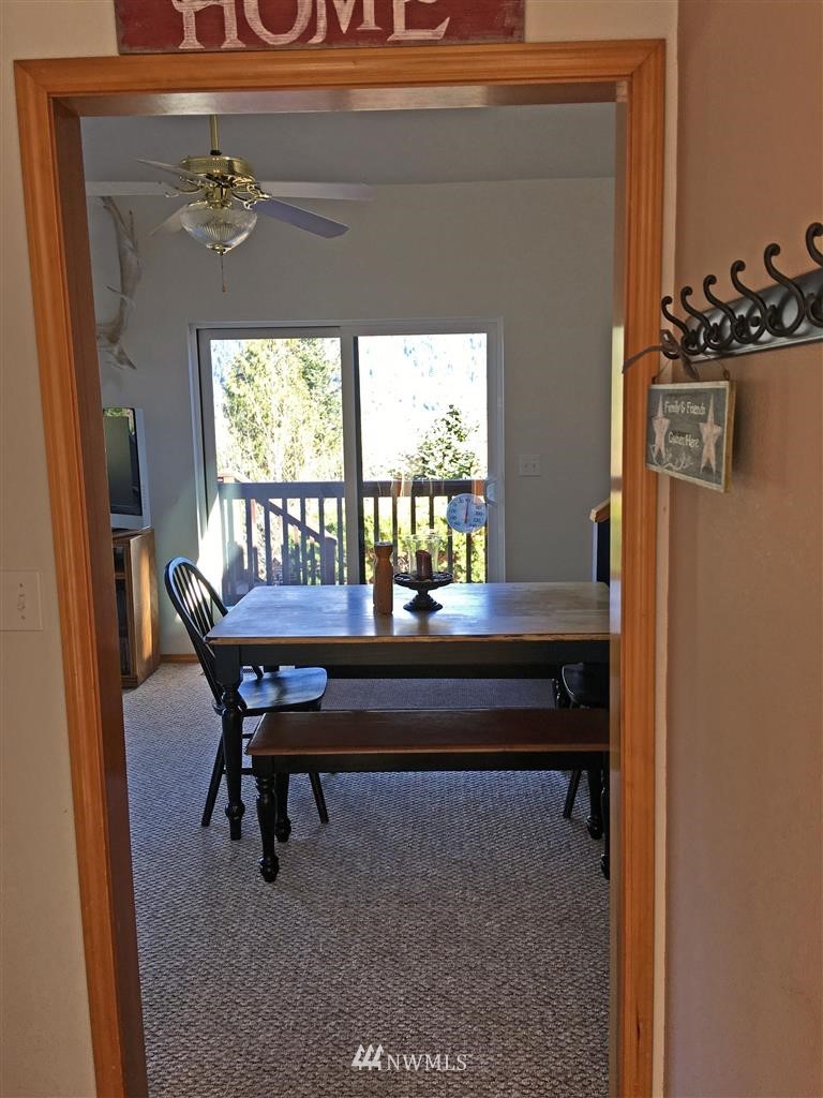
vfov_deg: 61.7
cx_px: 412
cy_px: 549
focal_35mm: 29
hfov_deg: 48.2
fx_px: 919
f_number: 2.2
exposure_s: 1/40
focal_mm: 4.15
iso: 25
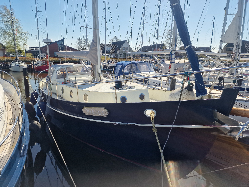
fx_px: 165
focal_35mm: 23
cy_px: 94
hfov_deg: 73.9
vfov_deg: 58.9
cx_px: 124
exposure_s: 1/1280
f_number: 1.8
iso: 50
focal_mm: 6.4
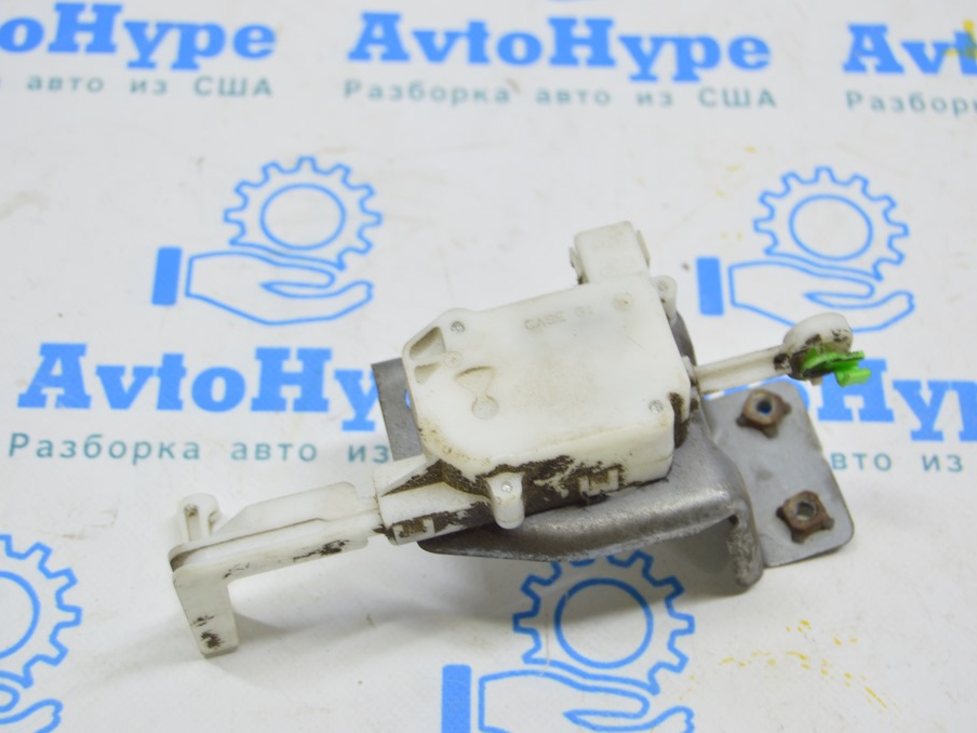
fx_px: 1750
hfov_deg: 31.2
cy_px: 366
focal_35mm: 62
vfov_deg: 23.7
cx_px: 492
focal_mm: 38
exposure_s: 1/20
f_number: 5.6
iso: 400
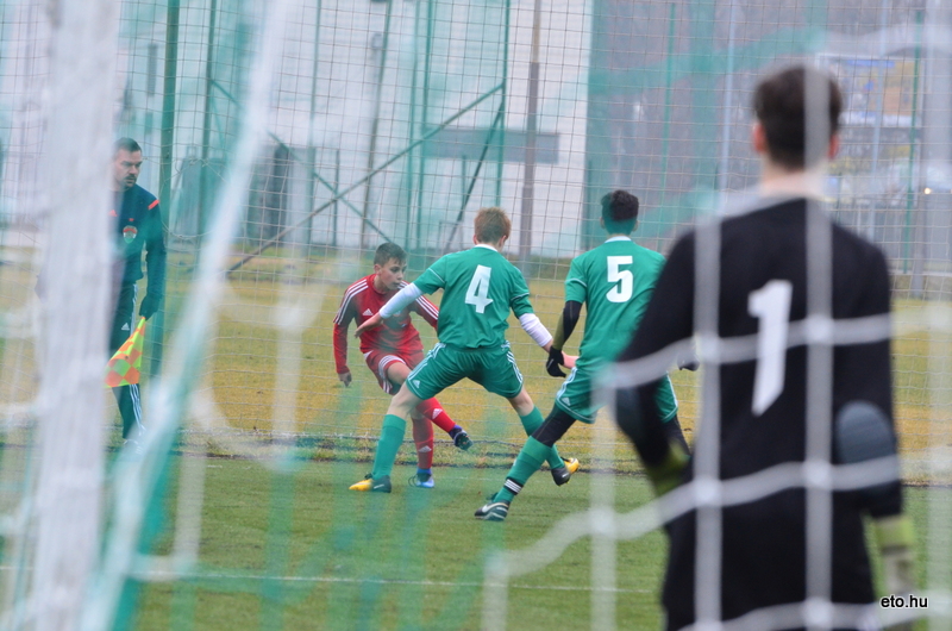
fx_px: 8313
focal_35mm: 315
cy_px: 316
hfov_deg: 6.6
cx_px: 476
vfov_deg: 4.3
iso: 1600
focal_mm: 210
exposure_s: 1/640
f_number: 6.3
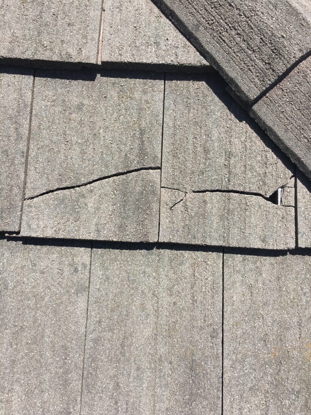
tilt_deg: -63.6
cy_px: 208
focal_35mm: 29
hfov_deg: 48.2
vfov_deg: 61.7
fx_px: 347
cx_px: 156
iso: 25
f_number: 2.2
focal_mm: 4.15
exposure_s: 1/1350
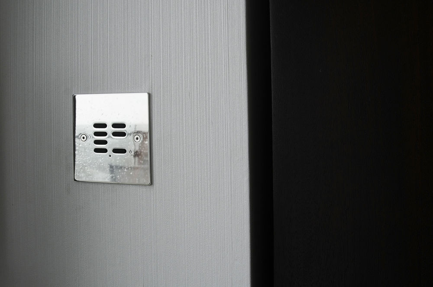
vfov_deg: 36.8
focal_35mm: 36
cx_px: 216
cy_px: 144
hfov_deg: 53.2
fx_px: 432
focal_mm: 24
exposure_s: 1/10
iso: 200
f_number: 8
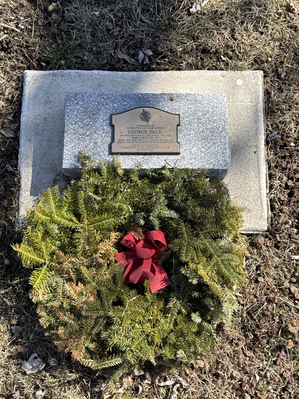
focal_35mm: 48
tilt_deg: -76.9
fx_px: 553
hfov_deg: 30.3
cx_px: 150
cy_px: 200
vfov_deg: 39.7
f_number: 1.78
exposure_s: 1/1427
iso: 64
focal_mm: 6.76
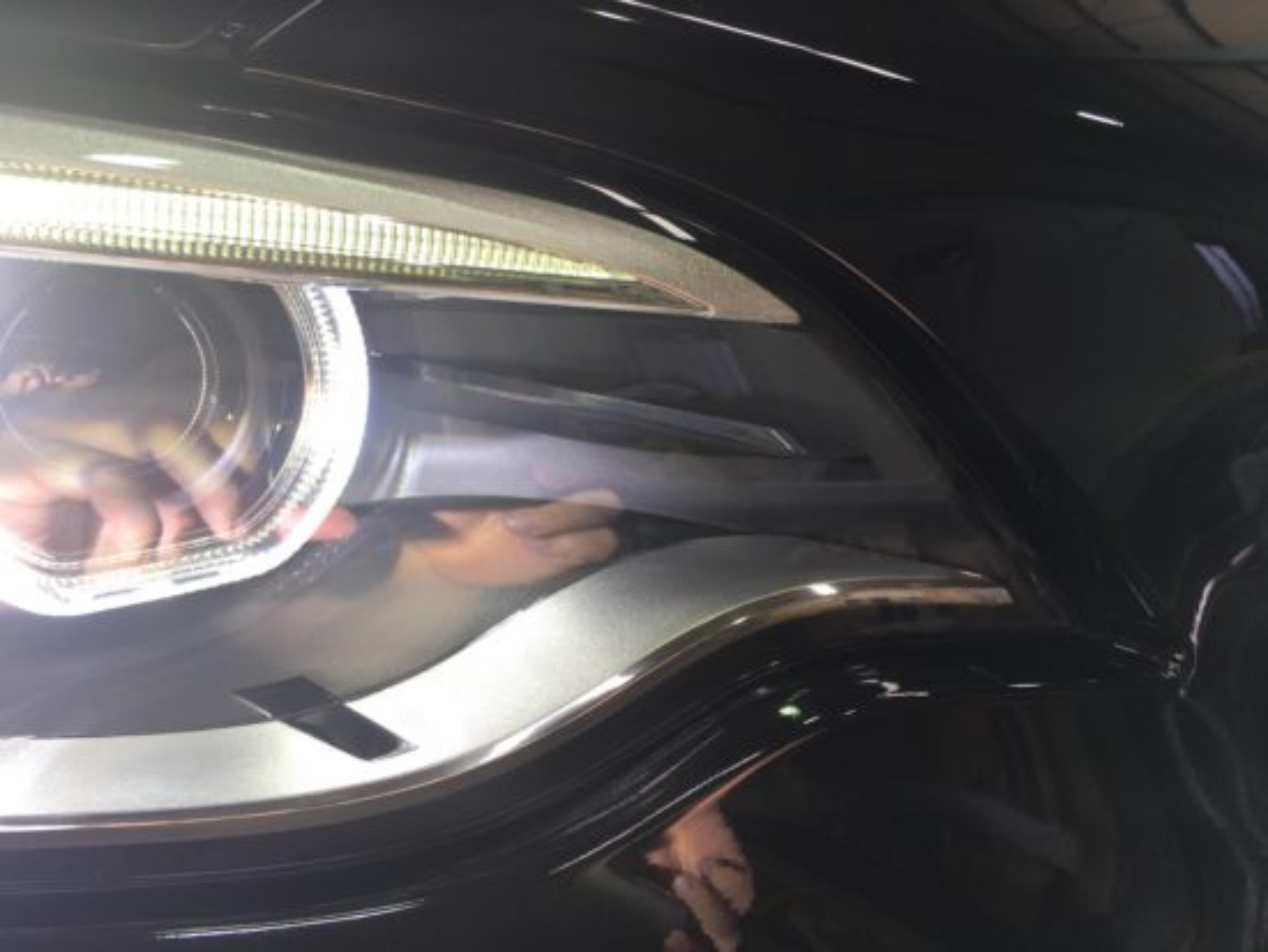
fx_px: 1063
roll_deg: +0.0
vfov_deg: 48.3
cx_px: 634
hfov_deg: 61.6
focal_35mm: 29
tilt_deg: -17.1
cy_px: 476
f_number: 2.2
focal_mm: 4.15
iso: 25
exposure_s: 1/60
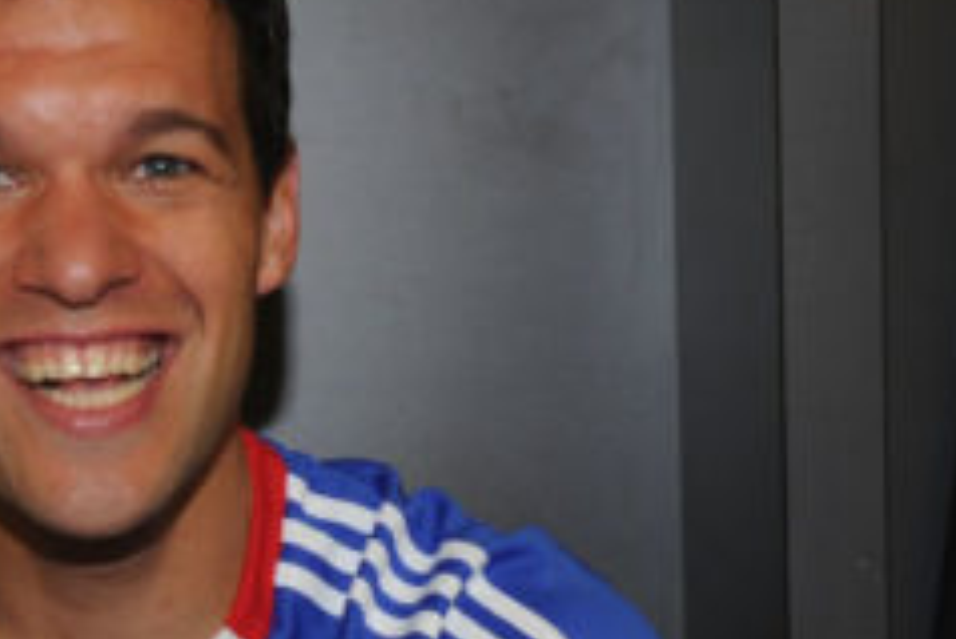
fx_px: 2843
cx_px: 8
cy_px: 717
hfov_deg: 18.6
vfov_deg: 12.6
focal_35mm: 107
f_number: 4
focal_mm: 34
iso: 640
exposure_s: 1/200
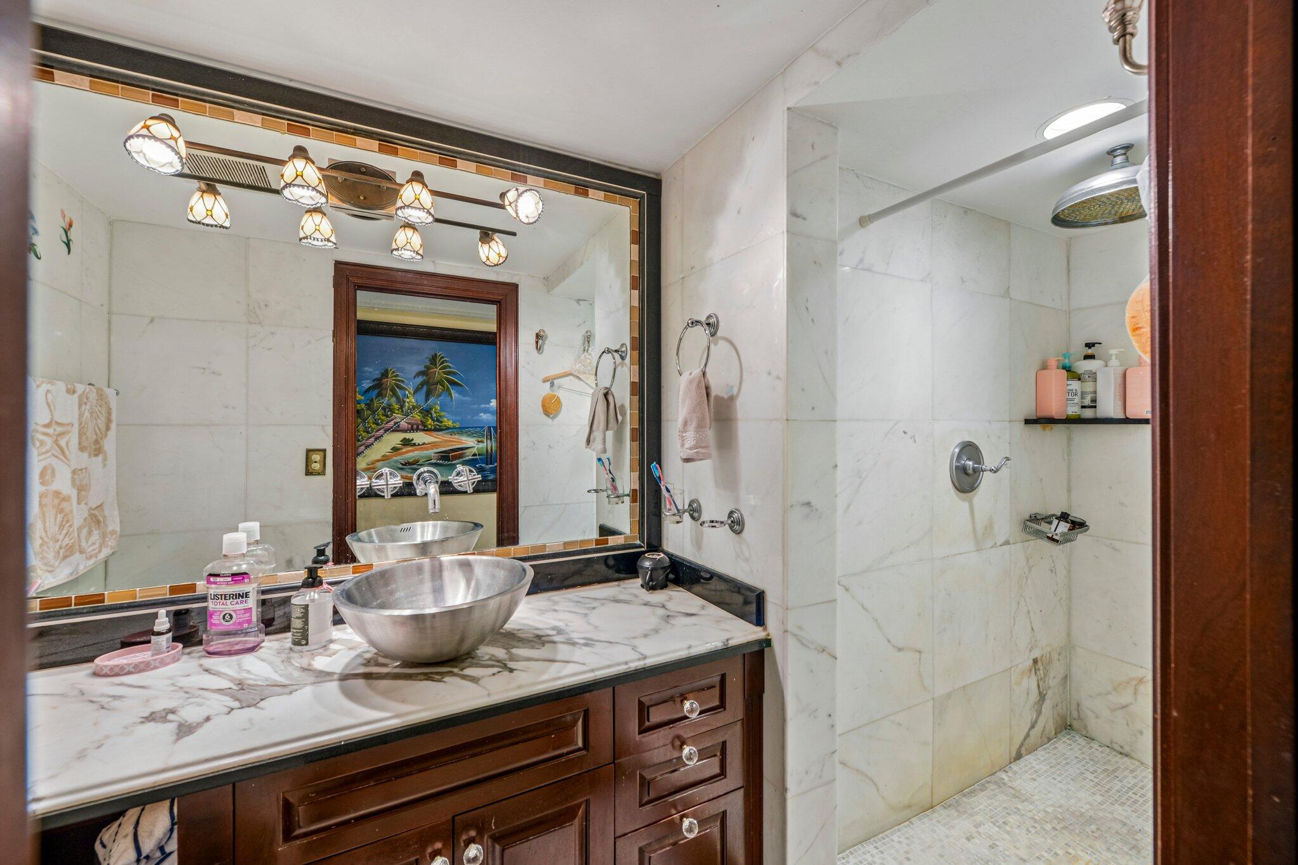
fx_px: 505
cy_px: 432
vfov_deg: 81.2
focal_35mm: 14
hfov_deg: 104.3
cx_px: 649
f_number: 9
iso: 200
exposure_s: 1/3.33
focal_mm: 14
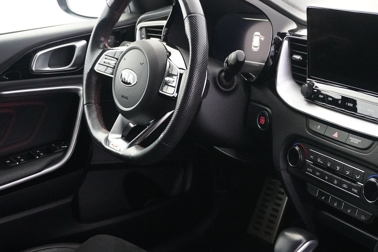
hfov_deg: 36.3
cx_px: 269
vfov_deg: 24.7
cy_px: 194
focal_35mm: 54
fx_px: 567
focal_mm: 20
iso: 6400
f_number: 4
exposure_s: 1/40
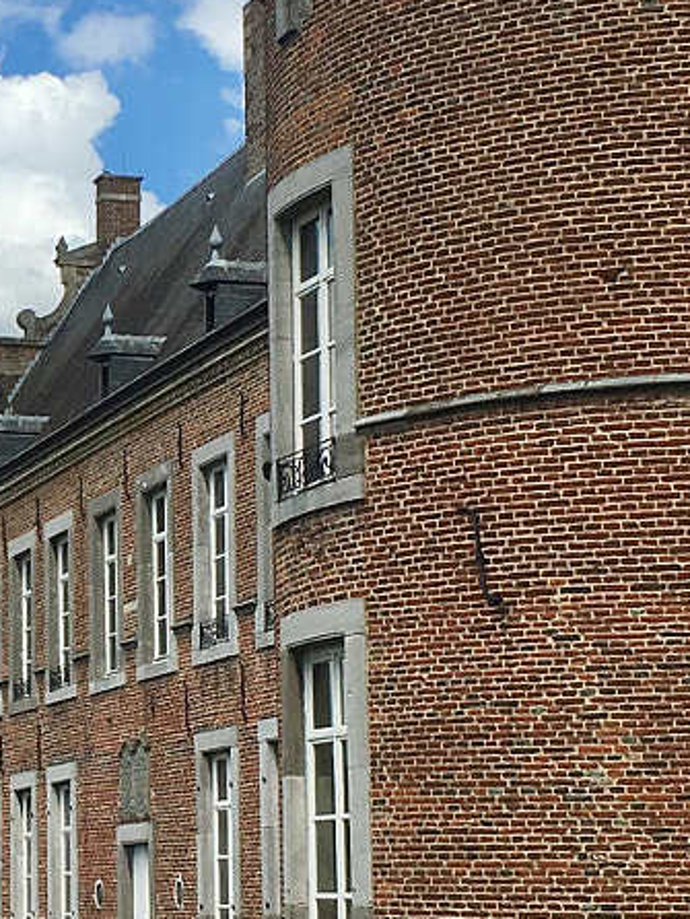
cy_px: 482
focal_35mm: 104
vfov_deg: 18.9
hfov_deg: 13.9
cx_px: -64
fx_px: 2761
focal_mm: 4.15
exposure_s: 1/2137
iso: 25
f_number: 2.2
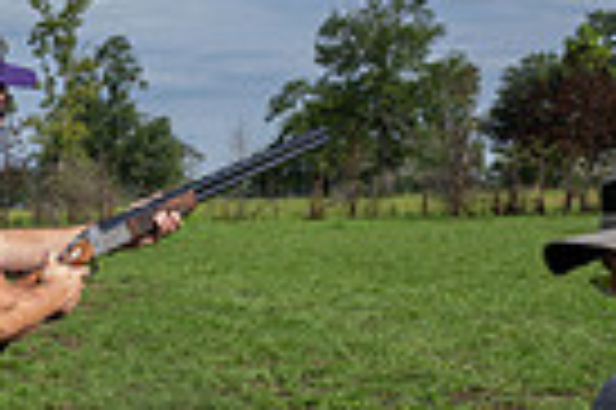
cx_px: -180
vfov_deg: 12.9
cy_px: 543
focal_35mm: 102
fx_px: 1743
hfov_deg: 18.6
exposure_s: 1/100
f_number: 6.3
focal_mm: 24
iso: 64
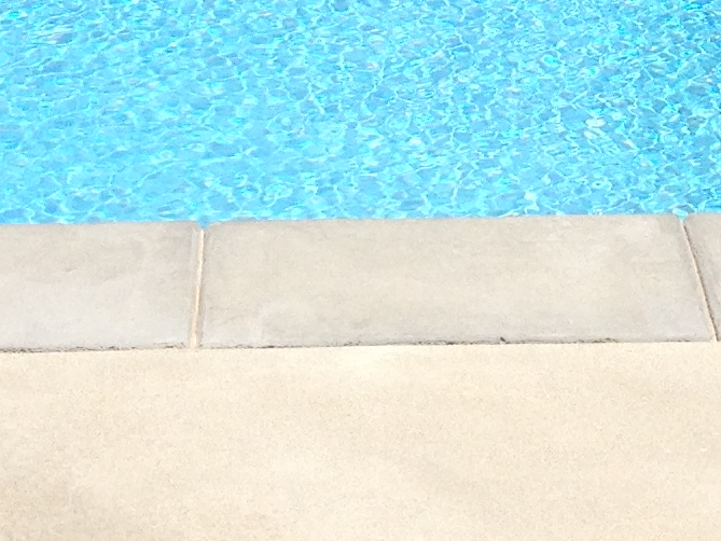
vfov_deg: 8.7
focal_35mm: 161
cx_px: 362
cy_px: -592
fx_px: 3354
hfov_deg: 12.3
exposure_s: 1/1938
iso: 50
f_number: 2.4
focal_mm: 4.12
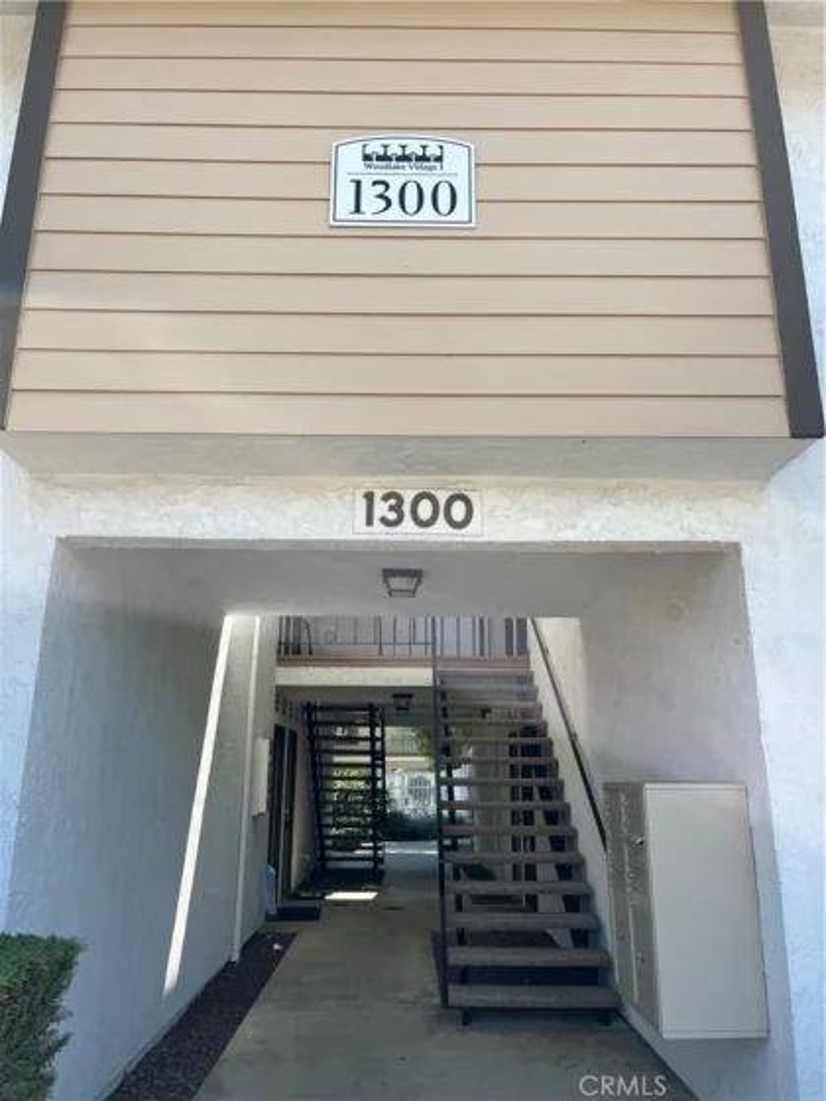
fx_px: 827
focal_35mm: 26
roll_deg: +0.3
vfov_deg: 67.3
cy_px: 550
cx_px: 413
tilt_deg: +11.2
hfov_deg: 53.1
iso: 50
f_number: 1.6
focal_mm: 5.1
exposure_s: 1/913
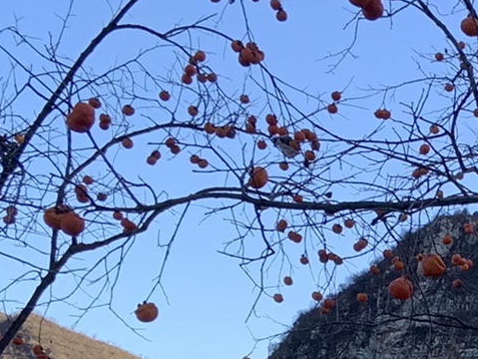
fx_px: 1506
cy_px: 460
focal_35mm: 109
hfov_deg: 17.1
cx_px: 606
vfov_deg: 13.1
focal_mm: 4.25
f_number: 1.8
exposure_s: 1/502
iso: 25
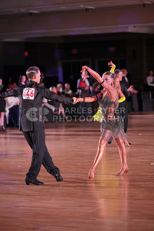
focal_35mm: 128
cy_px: 116
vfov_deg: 16.0
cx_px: 77
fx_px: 821
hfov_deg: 10.7
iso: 1250
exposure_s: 1/400
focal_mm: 128
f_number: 2.8
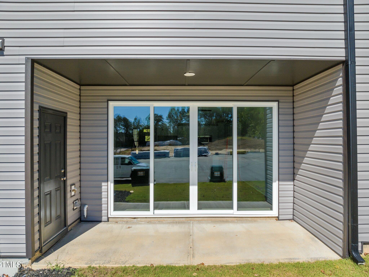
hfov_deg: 71.6
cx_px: 184
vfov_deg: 56.8
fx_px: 256
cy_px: 138
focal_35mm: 24
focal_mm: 12.29
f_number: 2.8
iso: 200
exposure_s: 1/800
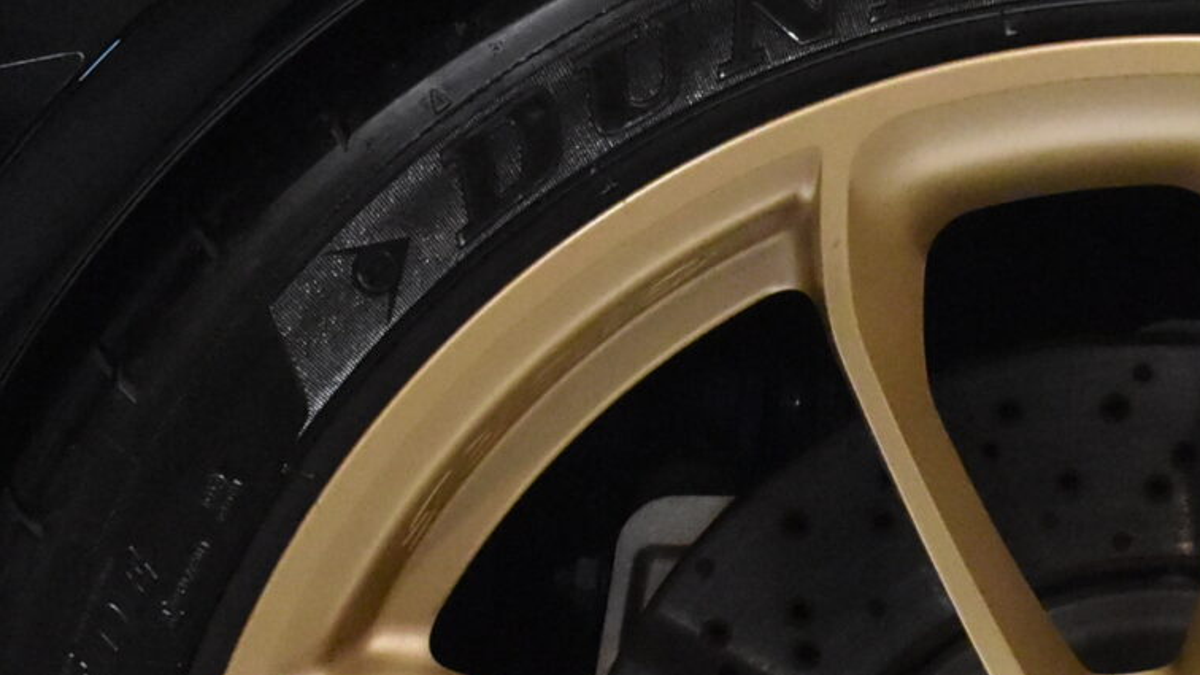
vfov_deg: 6.6
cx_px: 1217
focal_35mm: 181
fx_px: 5758
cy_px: 978
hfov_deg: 11.8
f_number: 9
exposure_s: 1/50
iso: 5000
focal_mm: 34
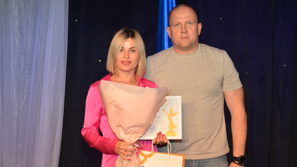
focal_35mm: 76
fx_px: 598
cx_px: 149
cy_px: 73
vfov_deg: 15.9
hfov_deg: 27.9
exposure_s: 1/250
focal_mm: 48
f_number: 4.8
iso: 1000
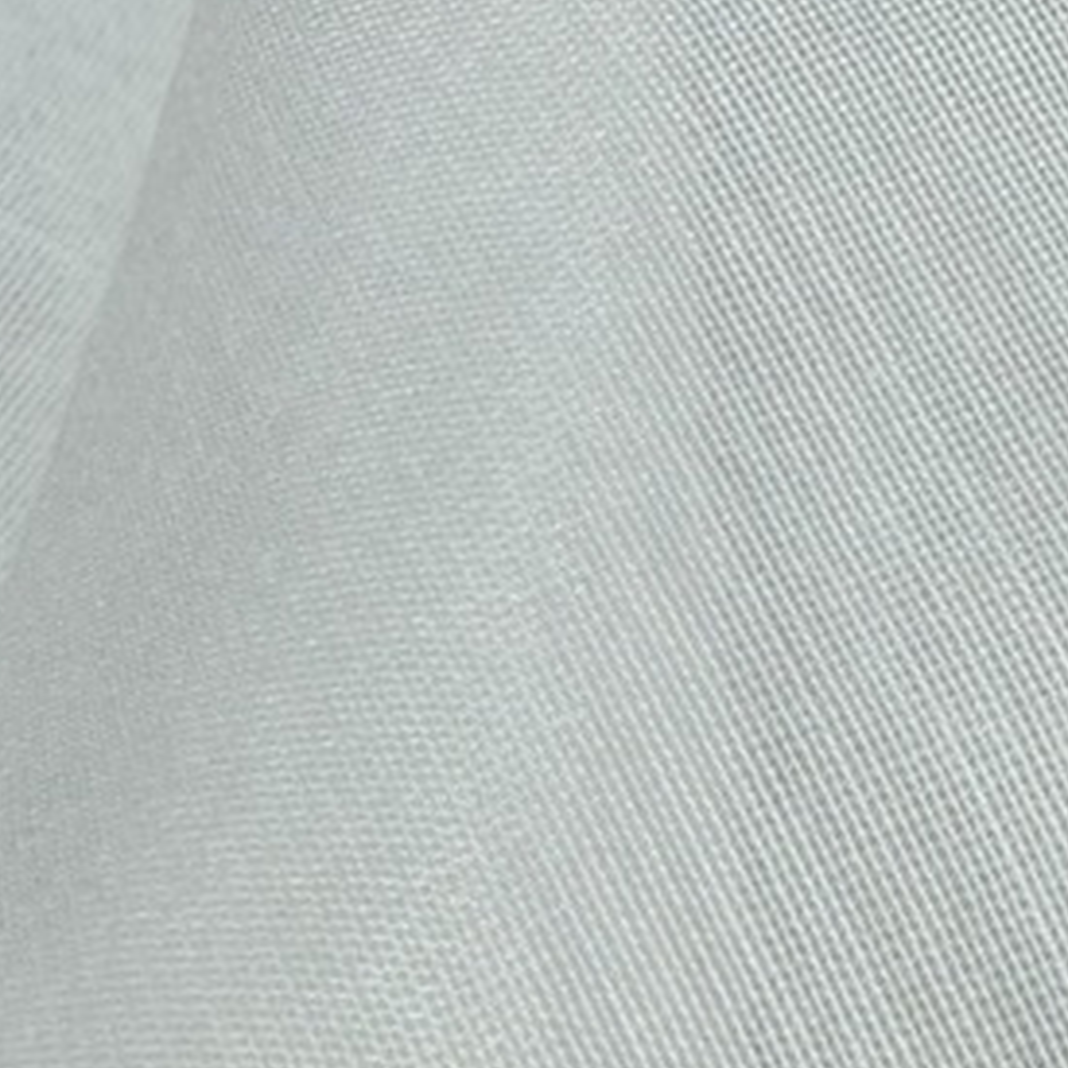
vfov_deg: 15.8
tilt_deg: -80.3
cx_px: 1449
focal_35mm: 108
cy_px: 1076
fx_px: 3770
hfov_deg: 15.3
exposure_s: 1/100
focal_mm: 2.22
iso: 50
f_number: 2.2
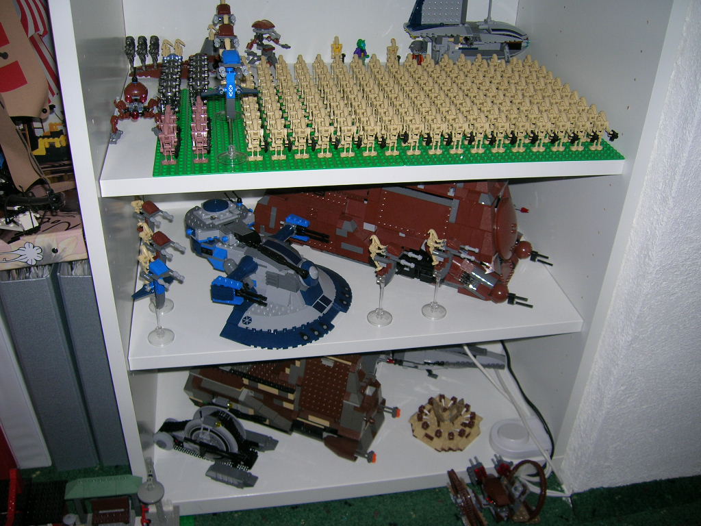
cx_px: 350
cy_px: 263
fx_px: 689
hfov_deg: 54.0
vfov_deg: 41.8
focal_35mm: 34
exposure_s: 1/60.1
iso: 50
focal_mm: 5.7
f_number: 2.9
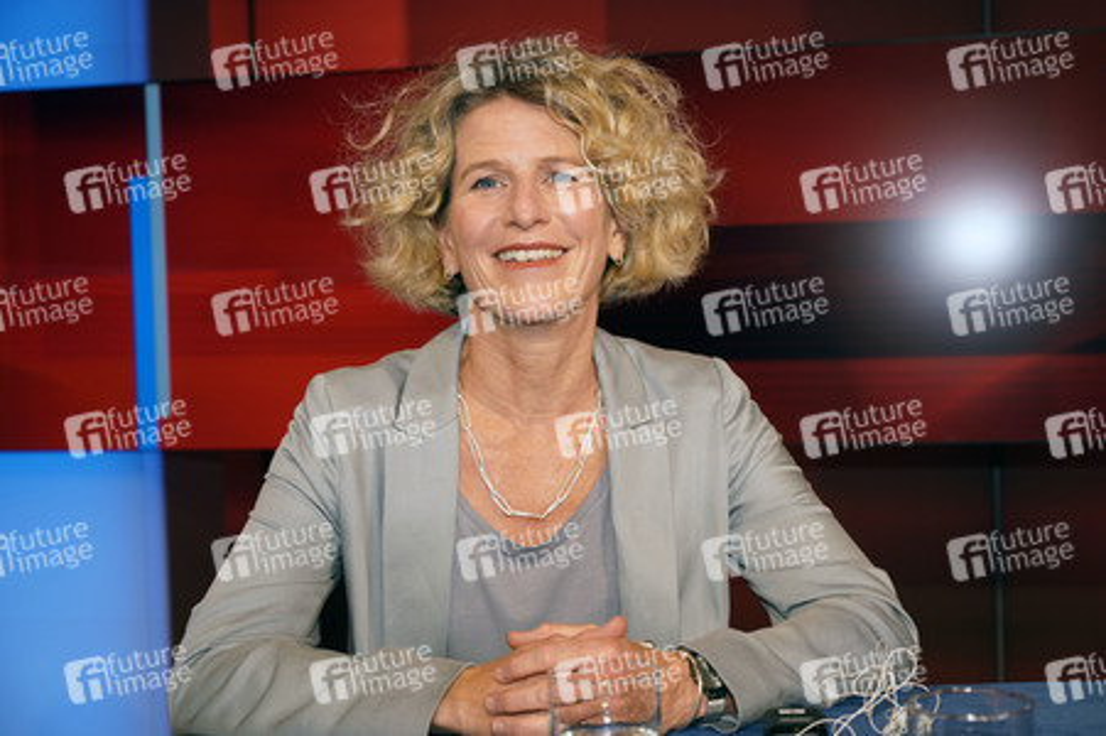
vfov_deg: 27.5
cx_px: 553
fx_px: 1504
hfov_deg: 40.4
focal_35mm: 49
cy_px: 368
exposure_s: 1/160
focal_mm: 49
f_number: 4.5
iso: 1600
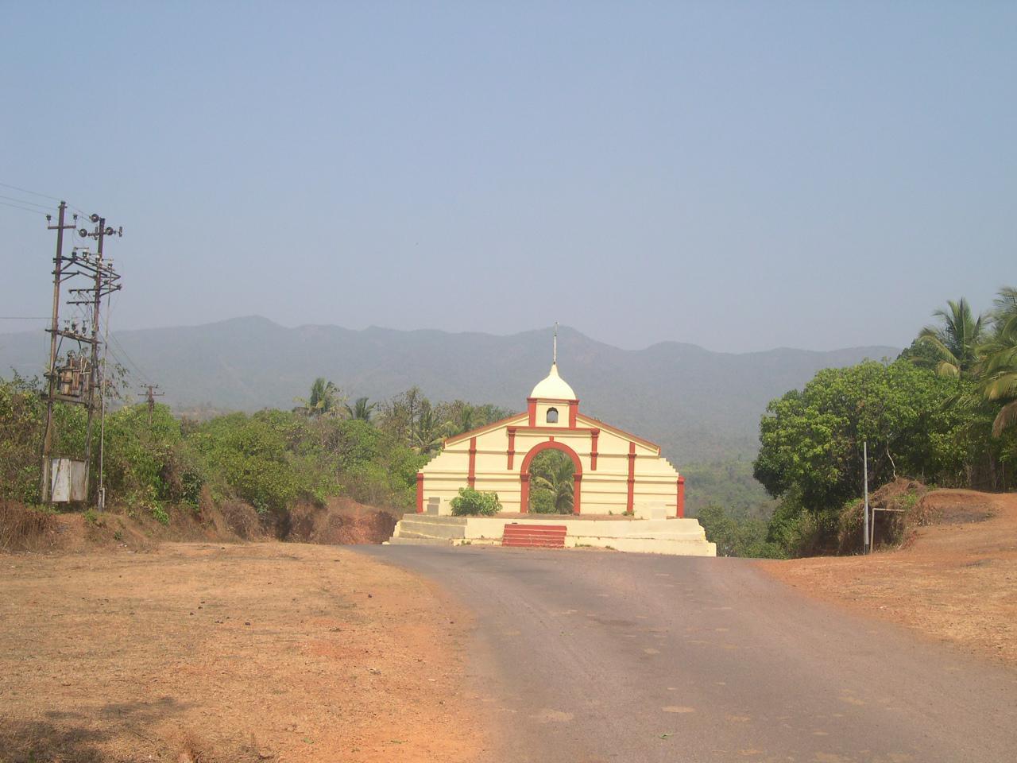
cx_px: 508
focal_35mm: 38
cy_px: 382
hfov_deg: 49.0
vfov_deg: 37.7
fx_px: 1116
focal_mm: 8
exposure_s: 1/183
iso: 100
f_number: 7.6
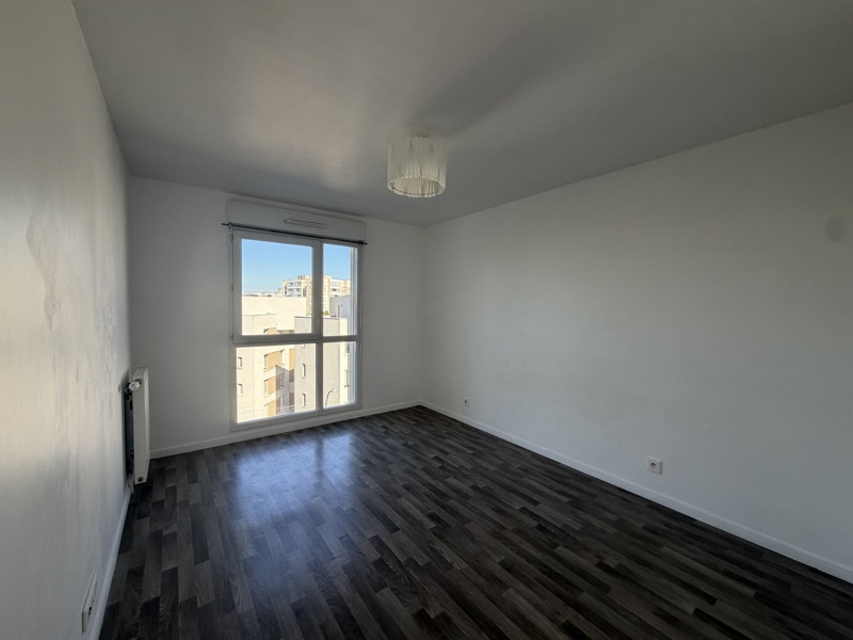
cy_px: 320
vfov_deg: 85.7
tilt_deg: -2.0
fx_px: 345
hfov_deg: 102.1
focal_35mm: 14
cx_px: 426
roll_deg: +0.2
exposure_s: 1/188
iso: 64
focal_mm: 2.22
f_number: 2.2
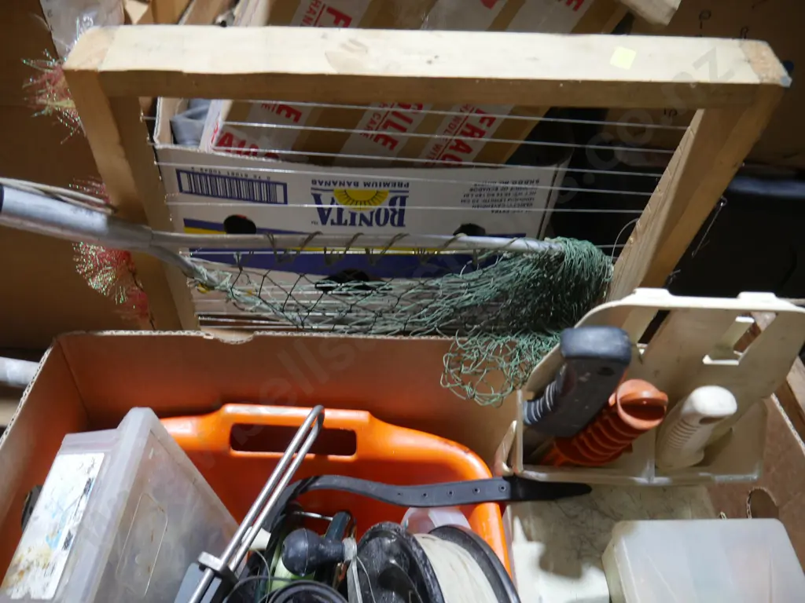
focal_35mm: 28
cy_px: 302
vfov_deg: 49.7
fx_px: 651
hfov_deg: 63.4
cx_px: 402
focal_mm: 14
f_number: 3.5
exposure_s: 1/60
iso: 400
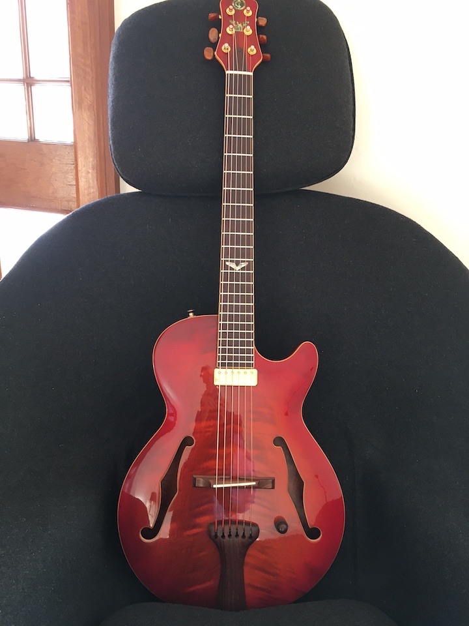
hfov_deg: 48.2
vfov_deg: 61.7
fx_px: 524
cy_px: 313
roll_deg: -3.1
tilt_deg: -18.6
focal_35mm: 29
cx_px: 234
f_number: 2.2
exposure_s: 1/30
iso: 64
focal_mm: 4.15
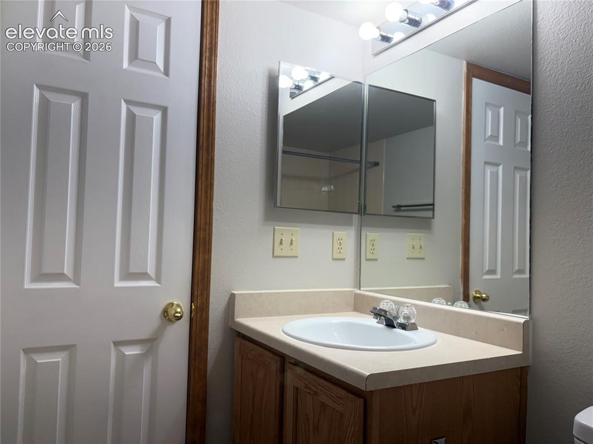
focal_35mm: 26
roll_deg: -1.4
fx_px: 445
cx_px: 296
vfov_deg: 53.0
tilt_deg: +3.2
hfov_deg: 67.3
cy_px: 222
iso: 125
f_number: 1.6
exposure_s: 1/241
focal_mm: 5.96
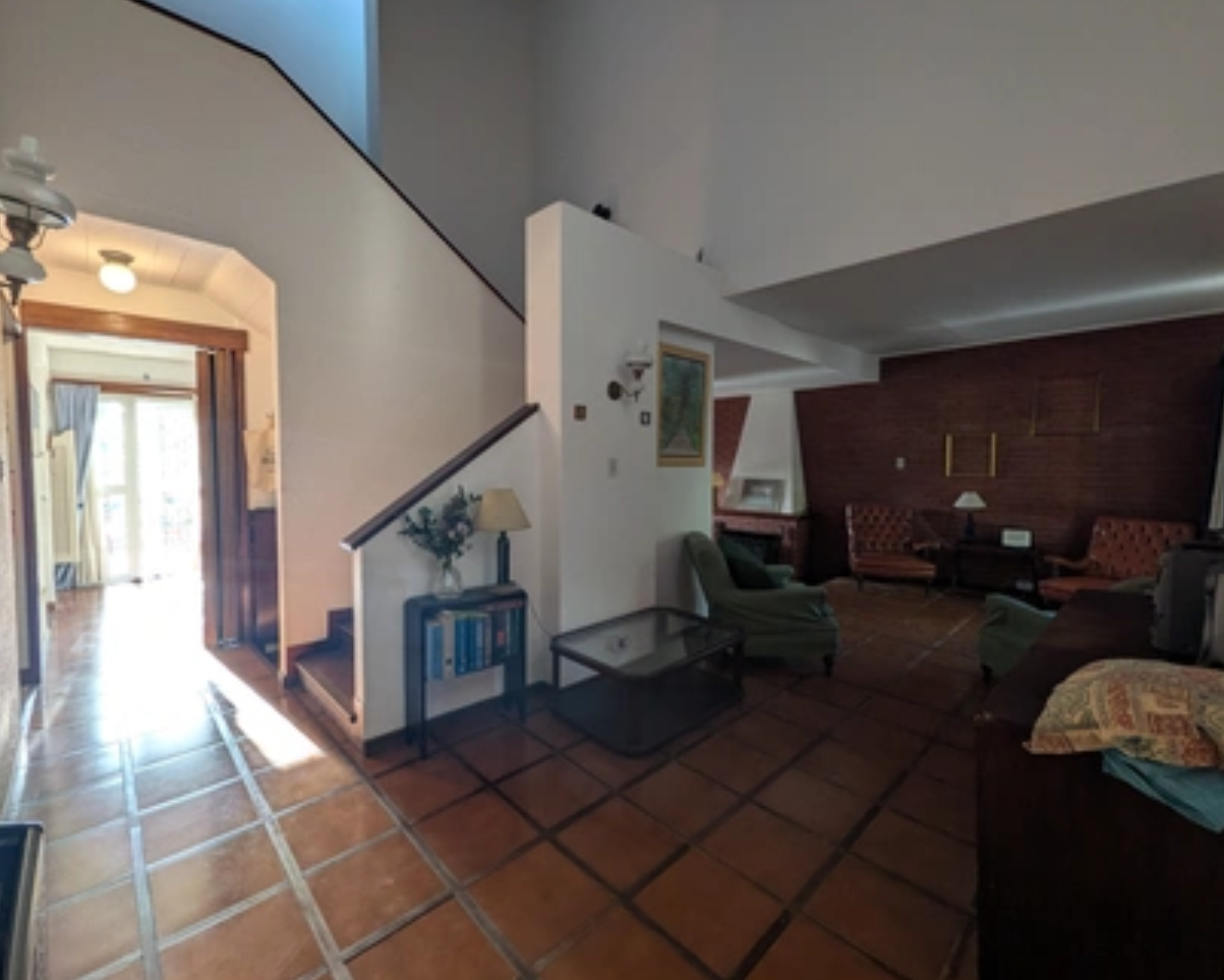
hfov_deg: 96.6
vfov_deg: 84.1
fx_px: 544
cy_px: 482
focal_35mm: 15
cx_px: 571
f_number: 2.2
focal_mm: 1.85
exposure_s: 1/39.7
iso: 64
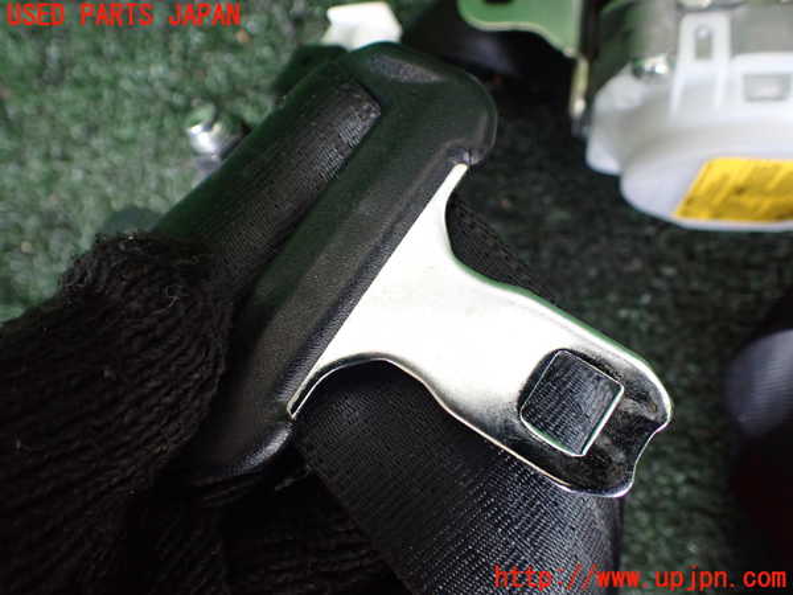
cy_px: 298
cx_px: 396
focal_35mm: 30
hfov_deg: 60.0
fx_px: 687
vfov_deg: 46.8
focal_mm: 5.4
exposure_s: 1/125
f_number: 2.3
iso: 640
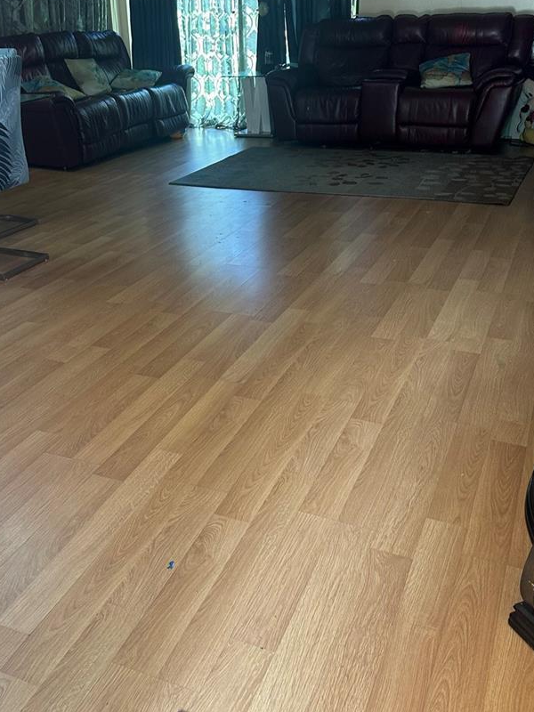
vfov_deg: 51.4
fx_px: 740
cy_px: 364
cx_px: 207
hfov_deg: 39.4
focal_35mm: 36
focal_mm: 6.86
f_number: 1.78
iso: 200
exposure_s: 1/60
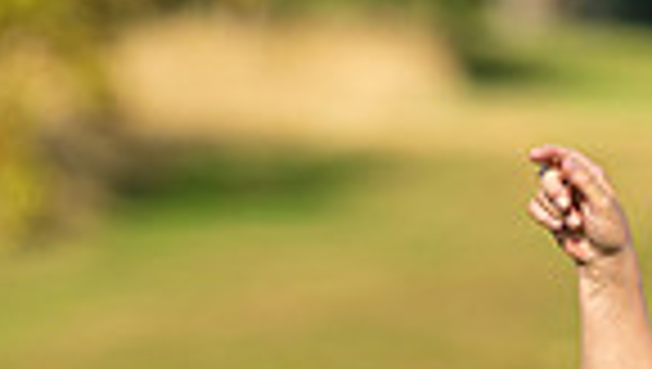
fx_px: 32665
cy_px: 799
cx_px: 342
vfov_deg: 0.6
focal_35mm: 1887
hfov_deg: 1.1
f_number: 4
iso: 100
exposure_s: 1/800
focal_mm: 300
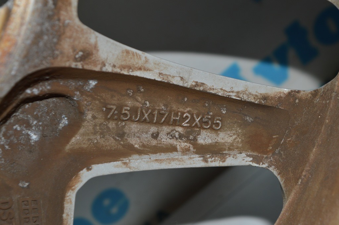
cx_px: 170
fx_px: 776
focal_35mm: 82
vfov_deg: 16.5
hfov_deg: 24.6
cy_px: 112
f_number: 8
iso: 100
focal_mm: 55
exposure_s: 1/60
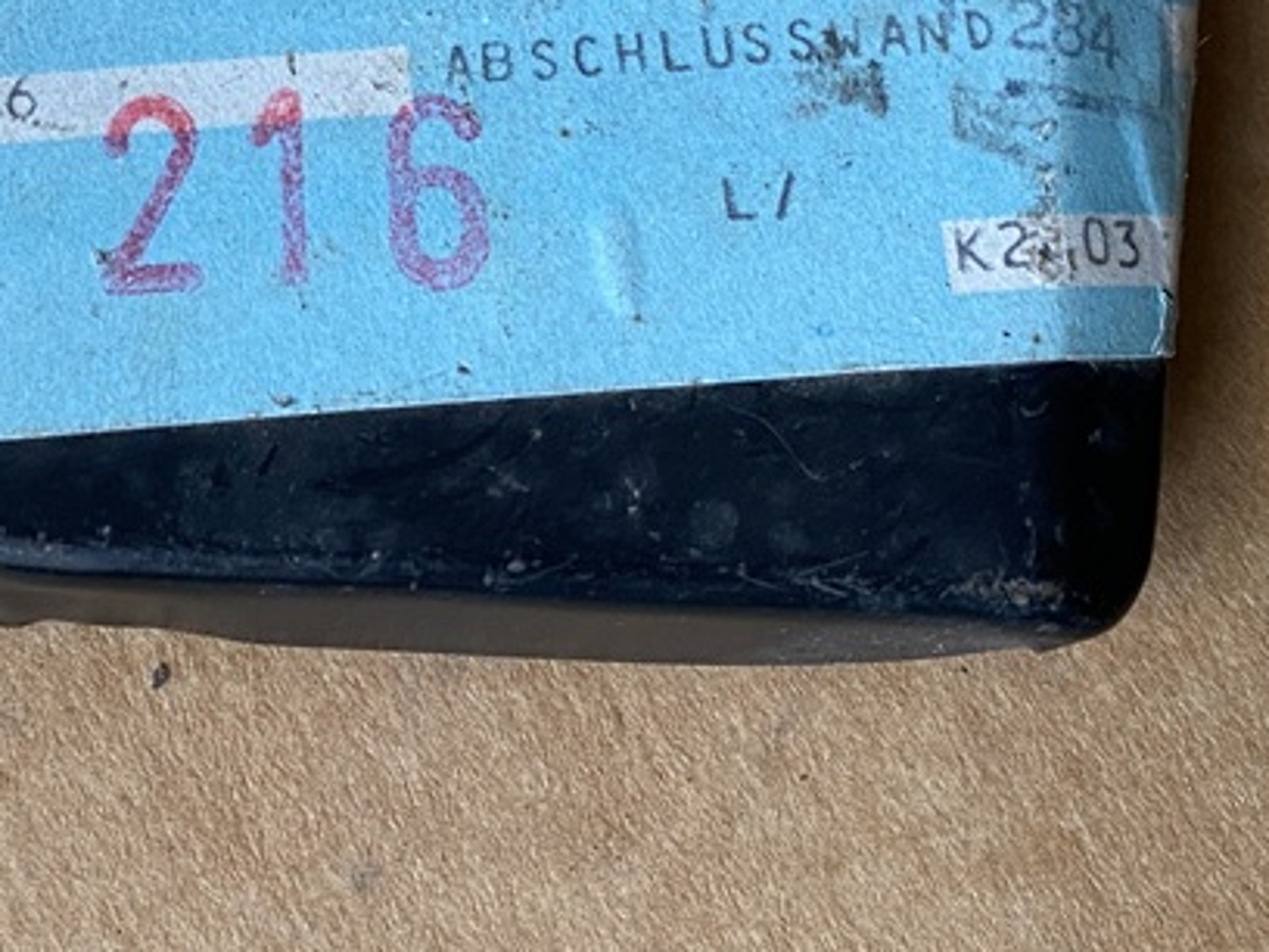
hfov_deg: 24.8
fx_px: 2823
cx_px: 222
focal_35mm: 77
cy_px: -154
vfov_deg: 18.3
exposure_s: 1/60
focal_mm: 4.25
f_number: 1.8
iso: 125
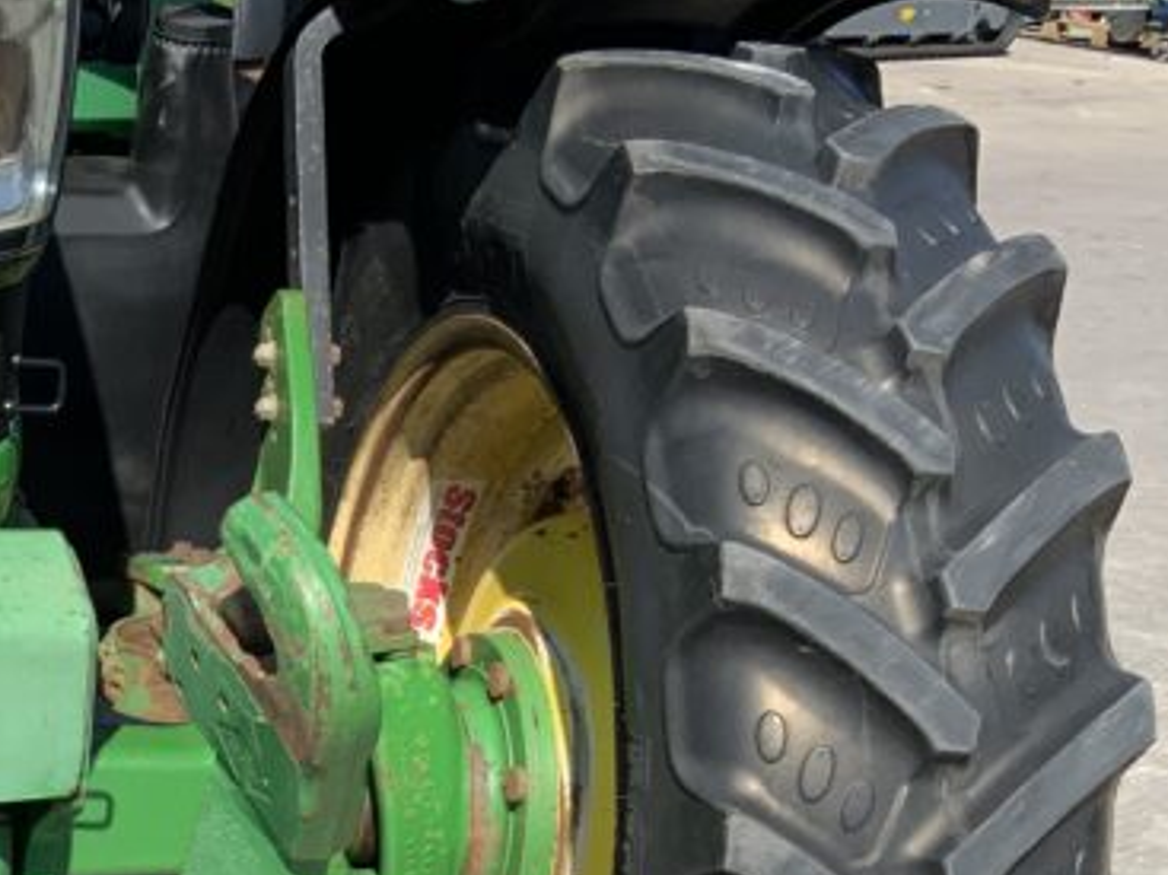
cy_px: 913
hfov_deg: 22.8
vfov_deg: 17.7
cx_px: -105
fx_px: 2732
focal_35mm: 81
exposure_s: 1/1221
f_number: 1.8
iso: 16
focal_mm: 3
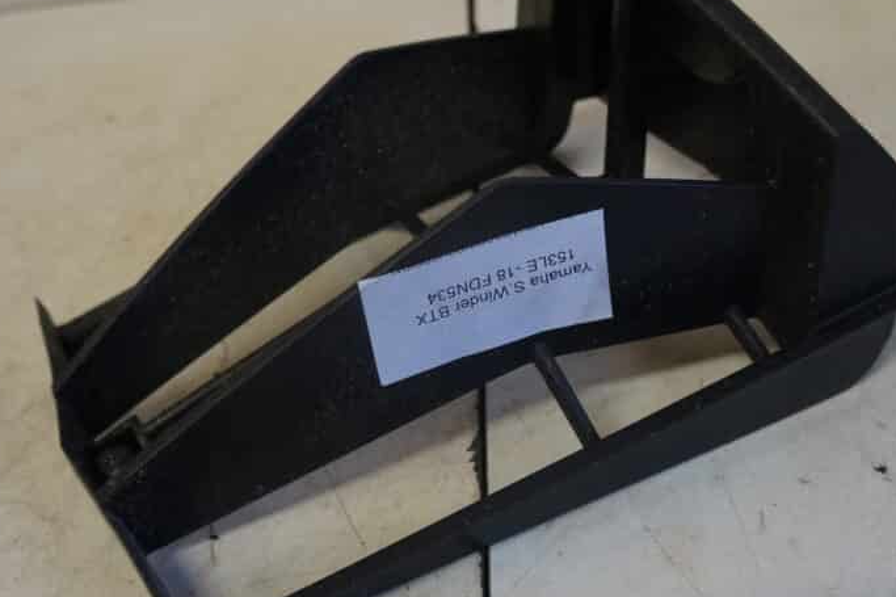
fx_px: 1120
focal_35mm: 45
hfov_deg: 43.5
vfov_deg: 29.8
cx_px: 399
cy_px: 280
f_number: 4
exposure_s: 1/60
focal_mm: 20
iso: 800
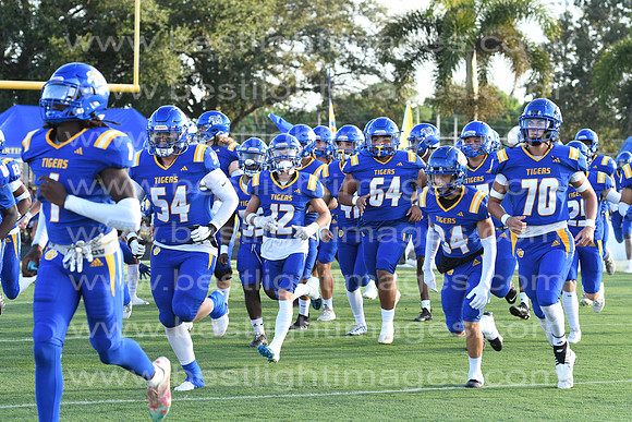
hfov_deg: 15.9
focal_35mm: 129
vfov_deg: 10.6
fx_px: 2265
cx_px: 316
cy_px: 211
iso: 400
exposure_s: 1/500
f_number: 5.6
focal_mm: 86
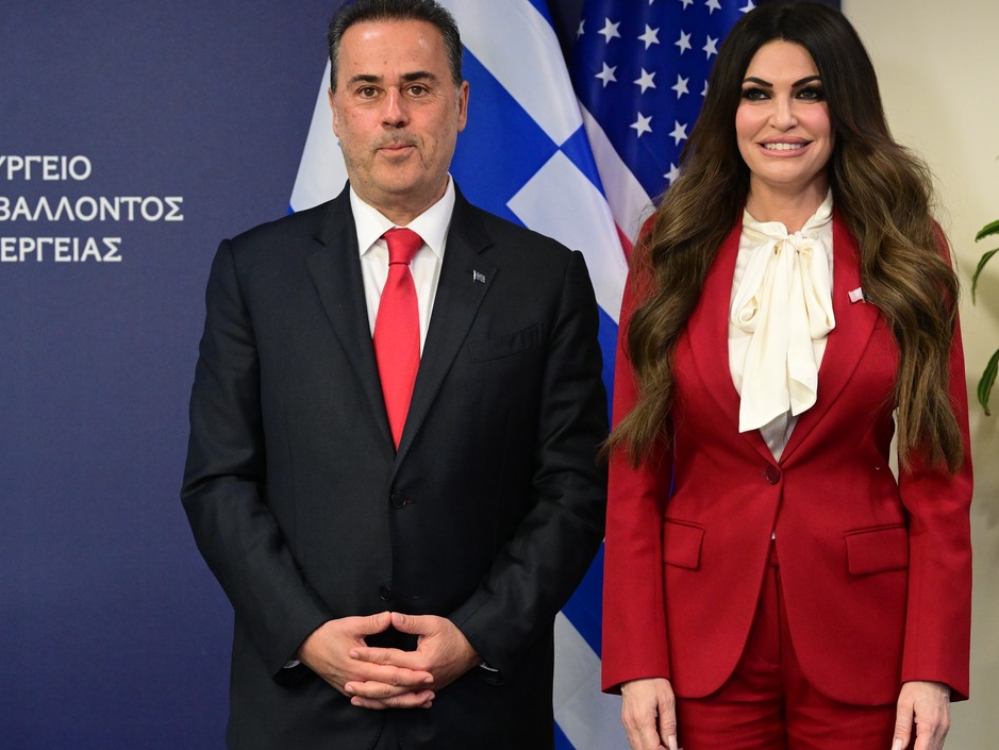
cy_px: 403
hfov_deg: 17.4
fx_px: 3262
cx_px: 560
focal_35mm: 113
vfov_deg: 13.1
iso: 6400
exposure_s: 1/160
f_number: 5.6
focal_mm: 92
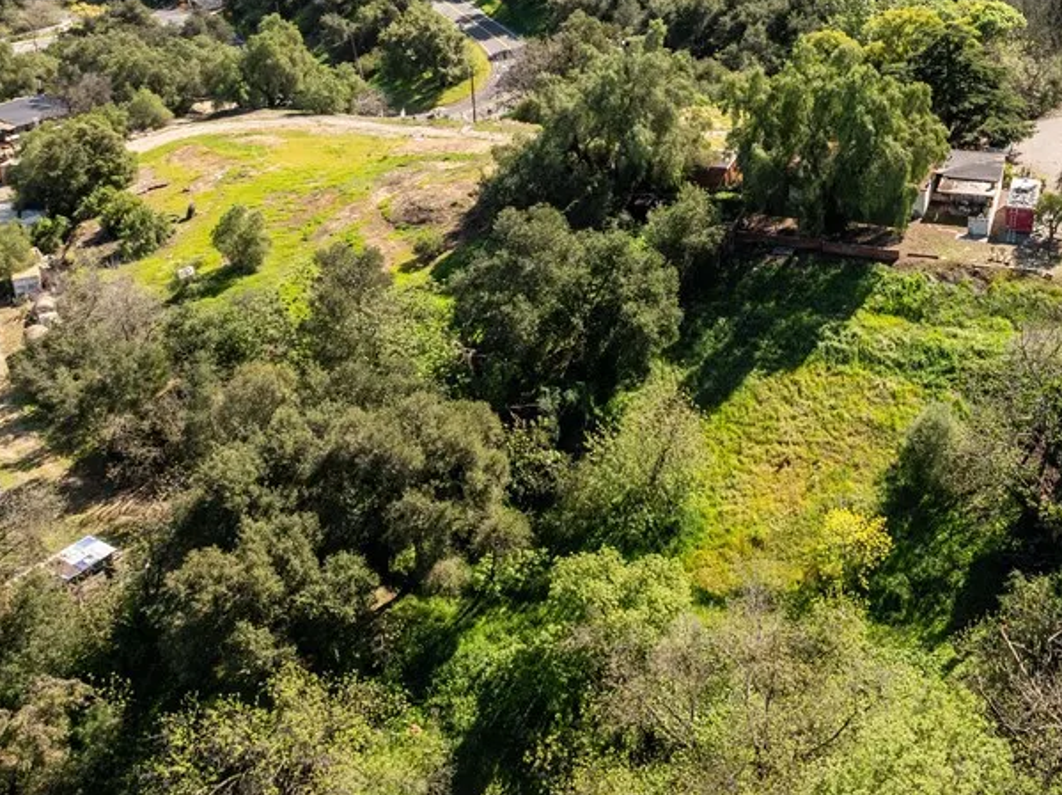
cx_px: 771
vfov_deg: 34.3
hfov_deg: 44.6
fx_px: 1257
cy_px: 186
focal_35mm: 41
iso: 180
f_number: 2.8
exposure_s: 1/2500
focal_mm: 12.29
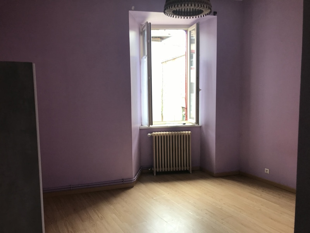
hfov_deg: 63.4
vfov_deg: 49.7
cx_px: 155
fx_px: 251
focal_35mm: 28
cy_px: 116
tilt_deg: -5.9
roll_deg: +1.1
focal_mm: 3.99
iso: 25
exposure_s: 1/50
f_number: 1.8
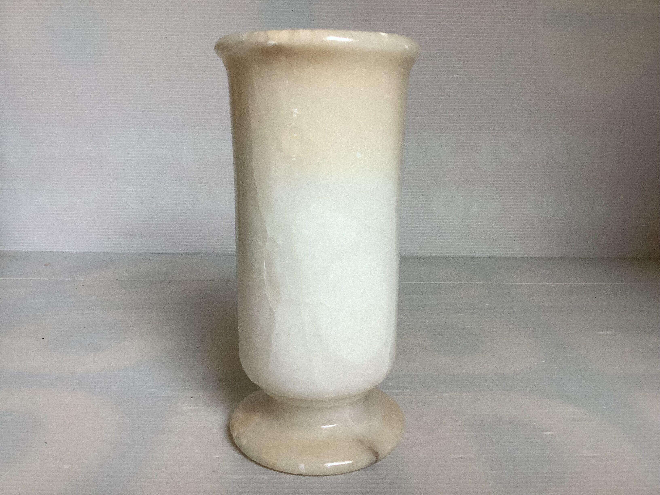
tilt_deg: -13.6
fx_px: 591
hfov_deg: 58.4
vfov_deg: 45.4
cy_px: 248
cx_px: 330
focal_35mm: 31
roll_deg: -0.4
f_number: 2.4
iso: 64
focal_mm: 3.3
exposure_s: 1/100
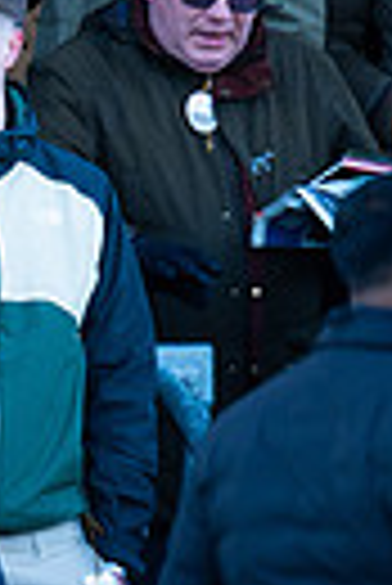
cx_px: -743
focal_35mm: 1783
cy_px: 14
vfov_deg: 1.2
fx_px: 29043
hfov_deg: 0.8
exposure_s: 1/250
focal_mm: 400
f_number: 4.5
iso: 800
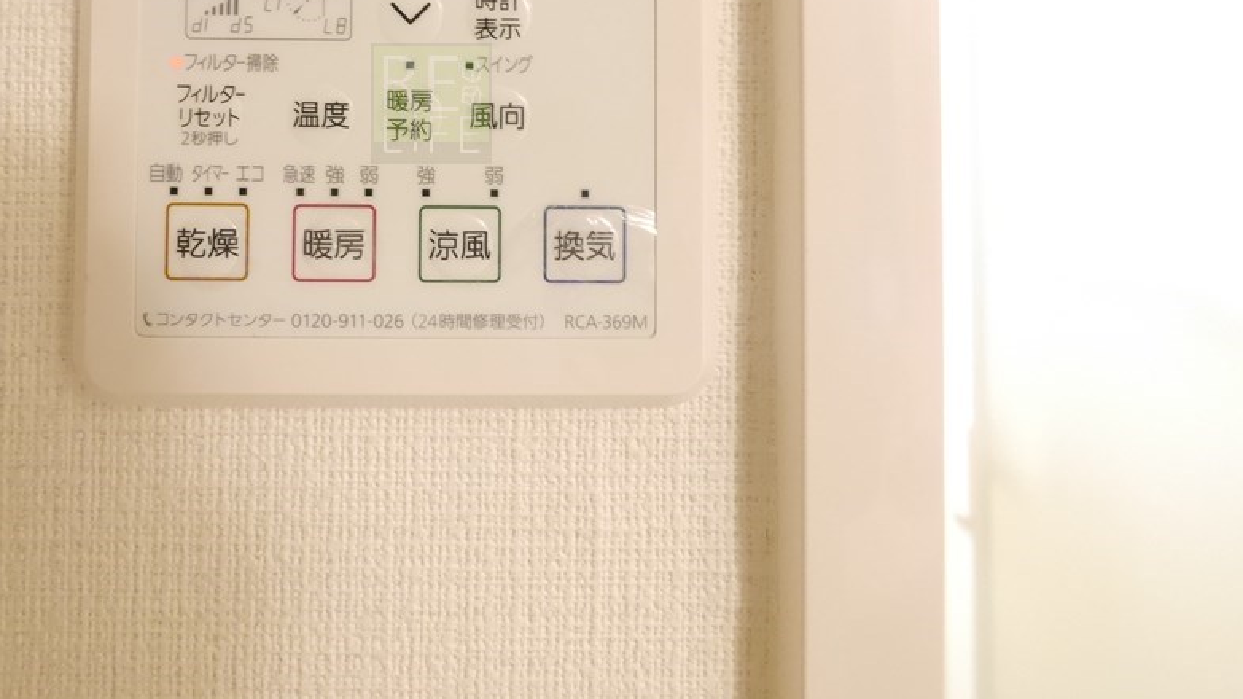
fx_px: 659
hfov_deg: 84.1
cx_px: 431
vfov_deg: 51.0
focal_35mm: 20
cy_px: 103
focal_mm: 7
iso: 3200
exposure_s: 1/15
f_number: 4
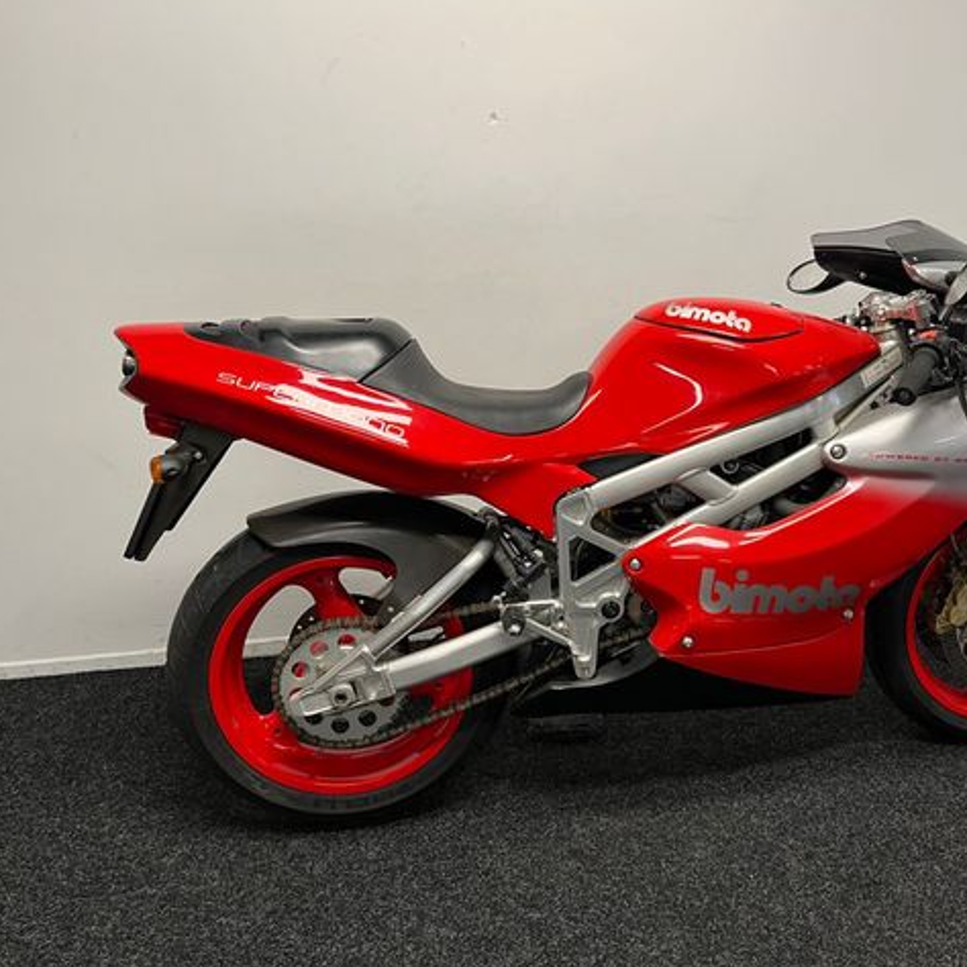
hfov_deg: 51.9
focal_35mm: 31
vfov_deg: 52.5
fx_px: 980
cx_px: 608
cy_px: 481
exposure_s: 1/50
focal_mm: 5.1
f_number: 1.6
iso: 80
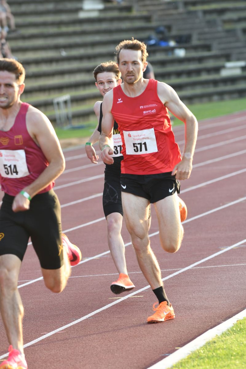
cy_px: 184
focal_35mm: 300
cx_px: 123
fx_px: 3075
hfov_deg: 4.6
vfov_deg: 6.9
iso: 720
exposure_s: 1/320
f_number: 5.6
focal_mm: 200
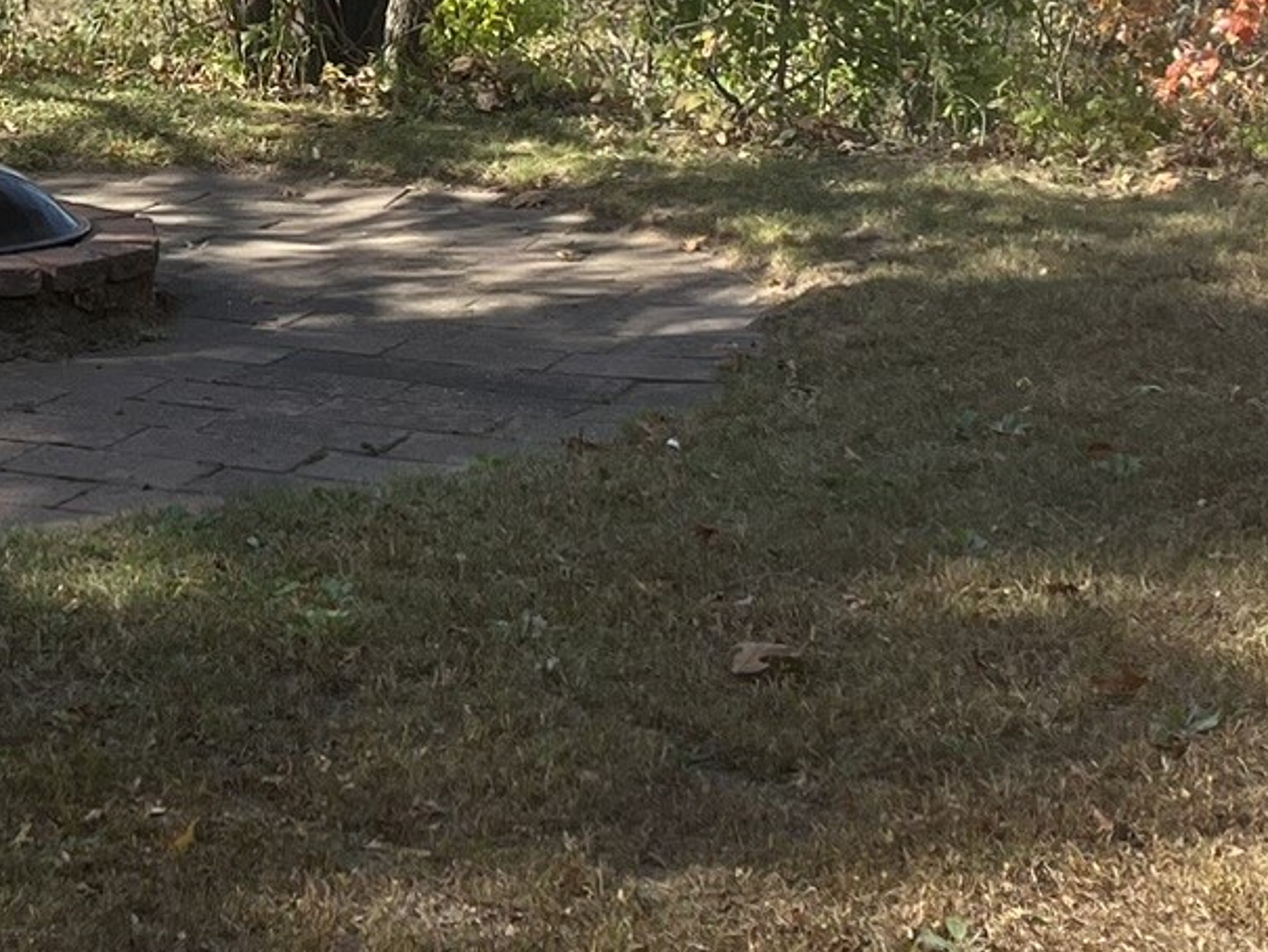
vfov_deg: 16.2
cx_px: 226
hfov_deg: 21.9
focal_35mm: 88
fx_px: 3224
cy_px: -143
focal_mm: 5.1
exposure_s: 1/569
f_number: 1.6
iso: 50
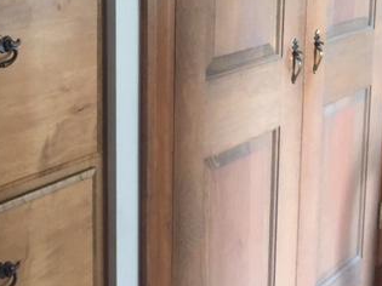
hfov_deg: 32.5
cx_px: 142
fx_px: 651
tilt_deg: -7.3
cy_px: 6
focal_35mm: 59
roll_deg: -1.0
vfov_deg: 23.8
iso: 64
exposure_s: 1/4
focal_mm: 4.15
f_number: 2.2
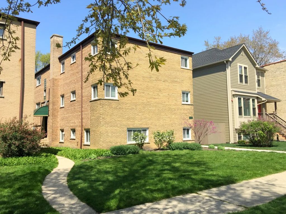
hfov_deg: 61.7
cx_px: 143
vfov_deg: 48.2
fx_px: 240
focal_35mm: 29
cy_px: 107
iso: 32
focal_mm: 4.15
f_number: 2.2
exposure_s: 1/1412
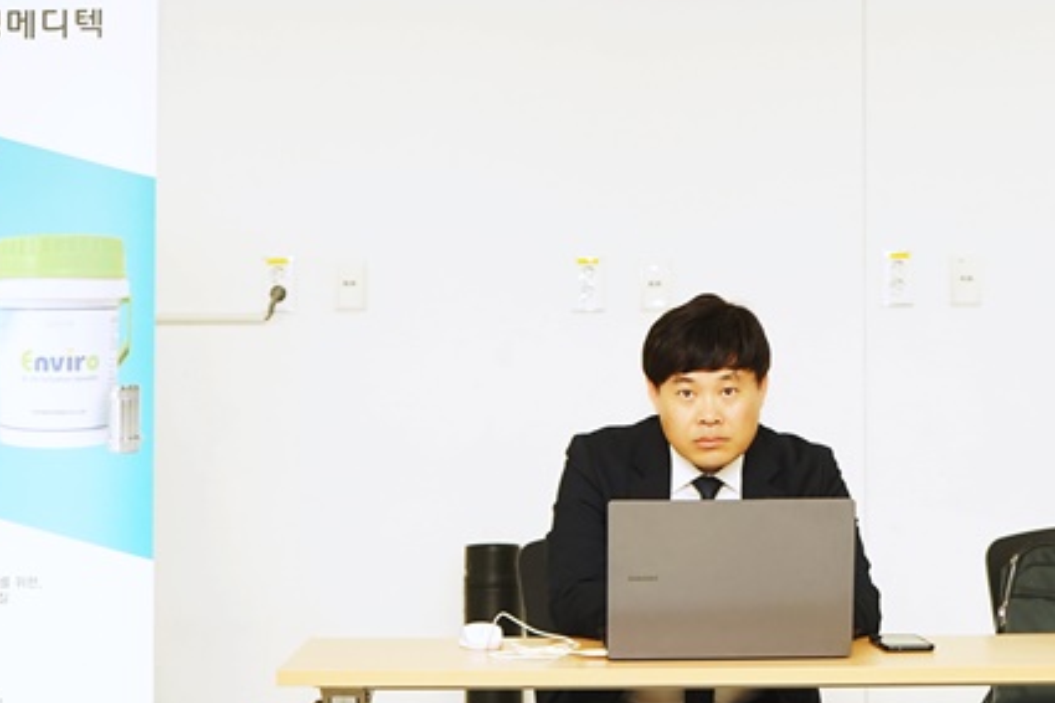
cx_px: 678
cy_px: 493
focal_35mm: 96
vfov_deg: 14.2
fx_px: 2812
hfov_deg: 21.2
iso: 400
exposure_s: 1/125
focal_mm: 51
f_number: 4.5
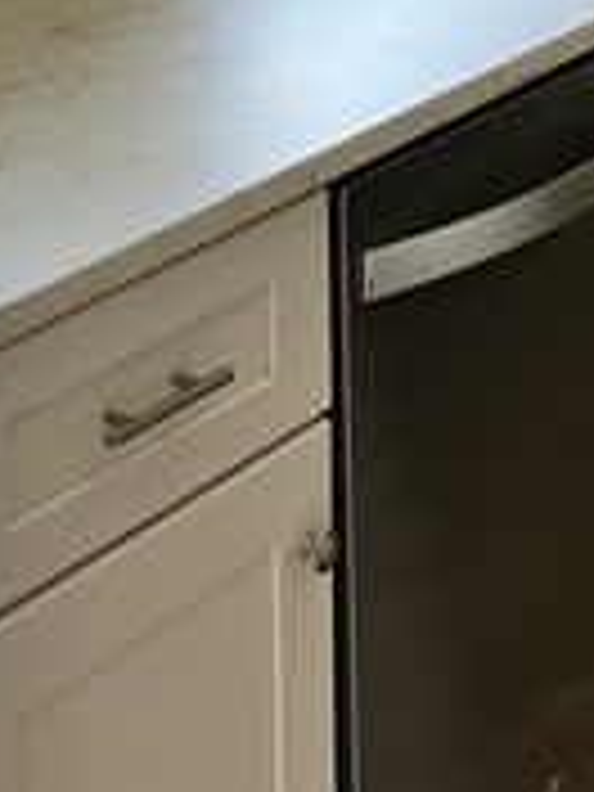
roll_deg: +0.2
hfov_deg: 14.0
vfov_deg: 17.0
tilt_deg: -6.2
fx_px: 2425
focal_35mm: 106
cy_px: -344
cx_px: 351
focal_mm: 3.99
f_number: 1.8
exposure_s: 1/60
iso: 64
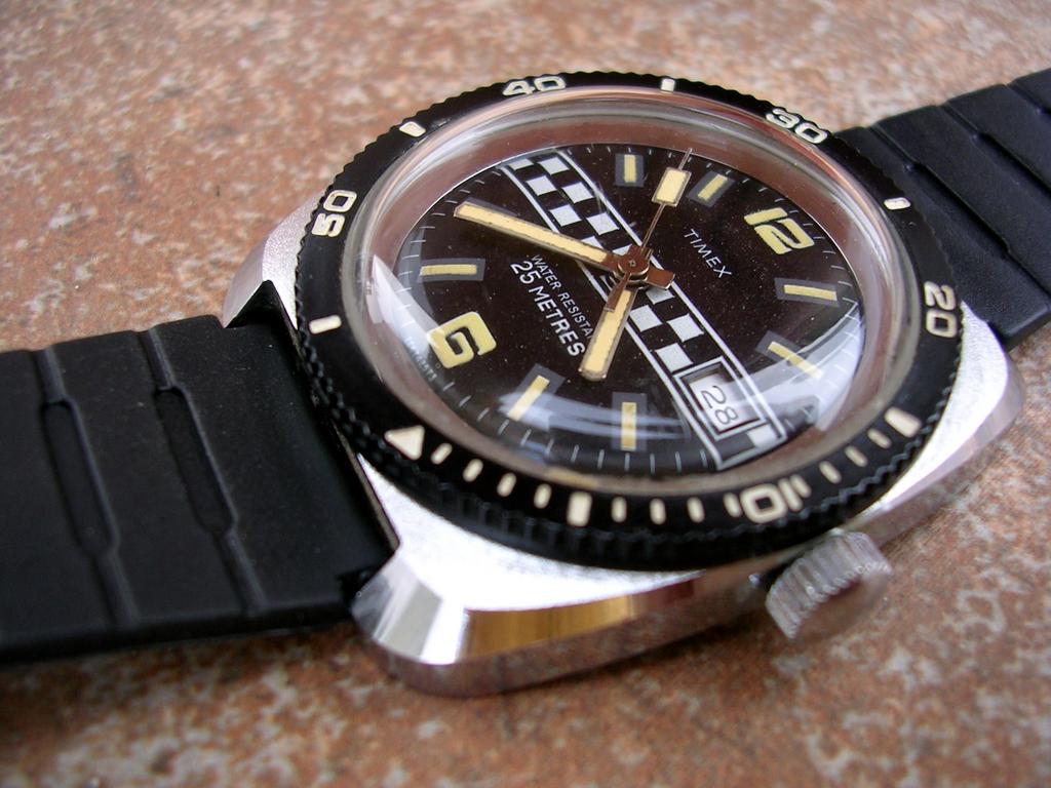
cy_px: 394
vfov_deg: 37.7
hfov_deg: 49.0
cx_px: 526
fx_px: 1154
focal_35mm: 38
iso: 50
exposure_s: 1/22.7
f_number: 2.8
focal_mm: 5.8
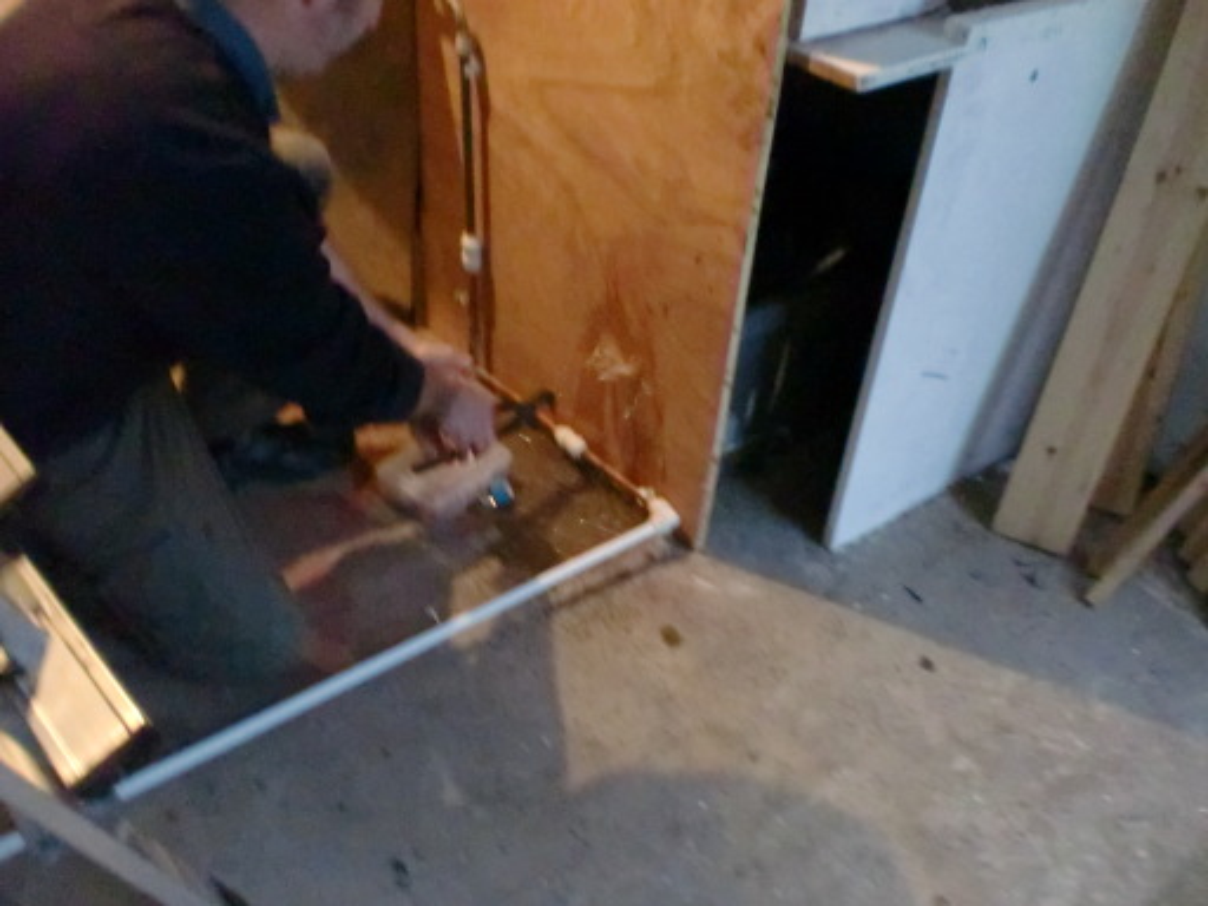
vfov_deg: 40.7
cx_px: 604
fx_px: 1221
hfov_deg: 52.6
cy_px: 453
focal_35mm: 35
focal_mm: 6.3
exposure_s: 1/25
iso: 1600
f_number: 3.1
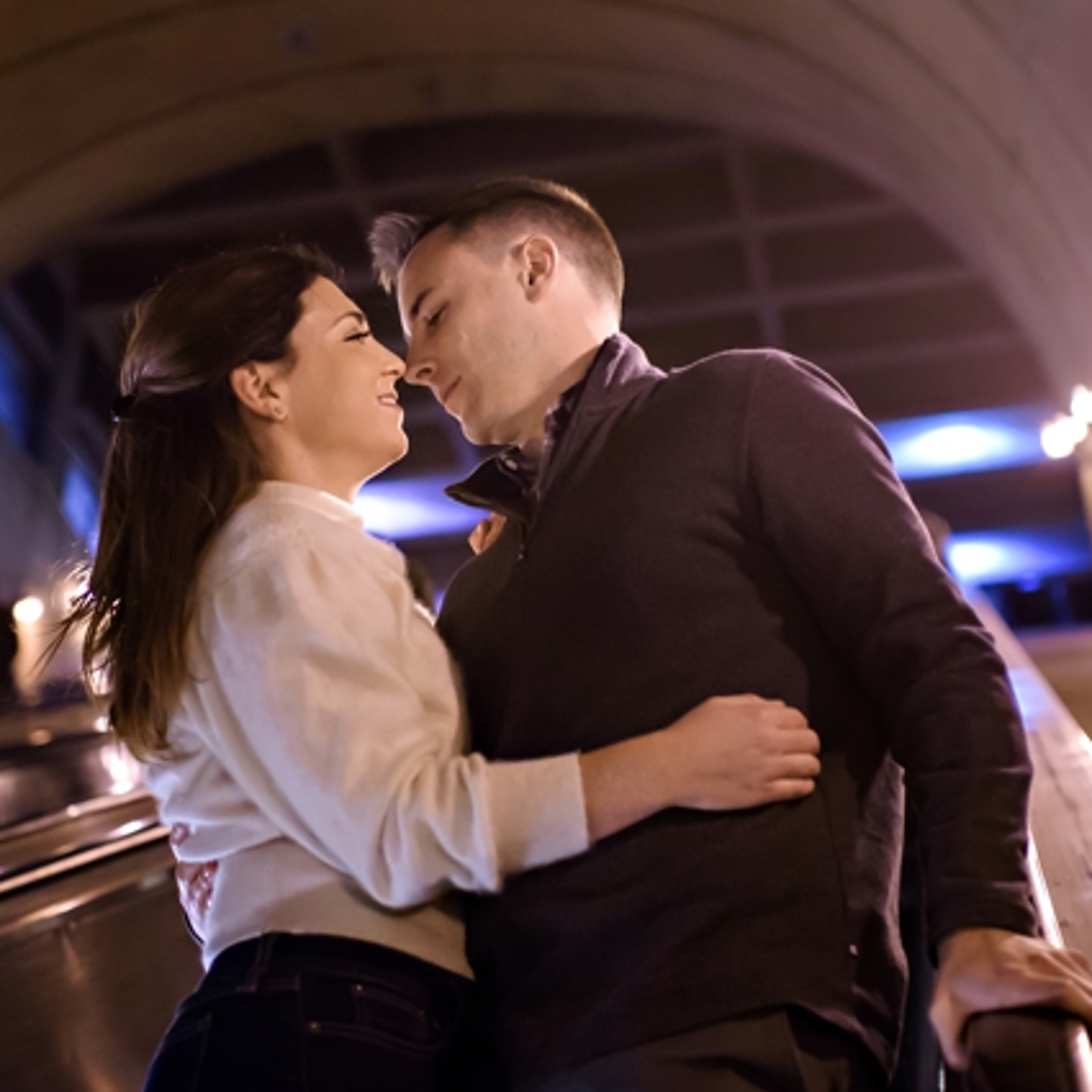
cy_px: 397
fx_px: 2248
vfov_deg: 27.2
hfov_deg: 27.3
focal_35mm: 63
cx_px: 455
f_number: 2
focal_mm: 35
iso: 3200
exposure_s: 1/200
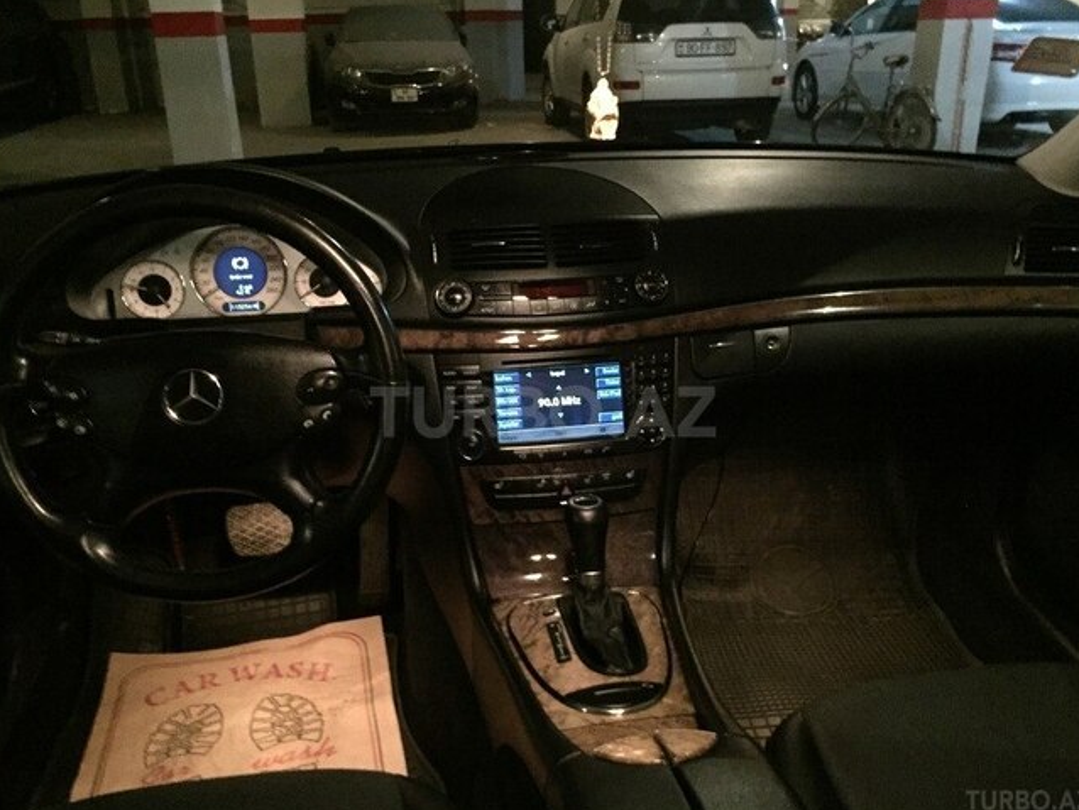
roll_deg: +0.0
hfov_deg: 59.9
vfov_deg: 46.8
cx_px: 543
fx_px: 935
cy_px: 412
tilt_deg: -21.8
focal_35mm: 30
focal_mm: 4.15
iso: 1250
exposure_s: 1/17
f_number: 2.2
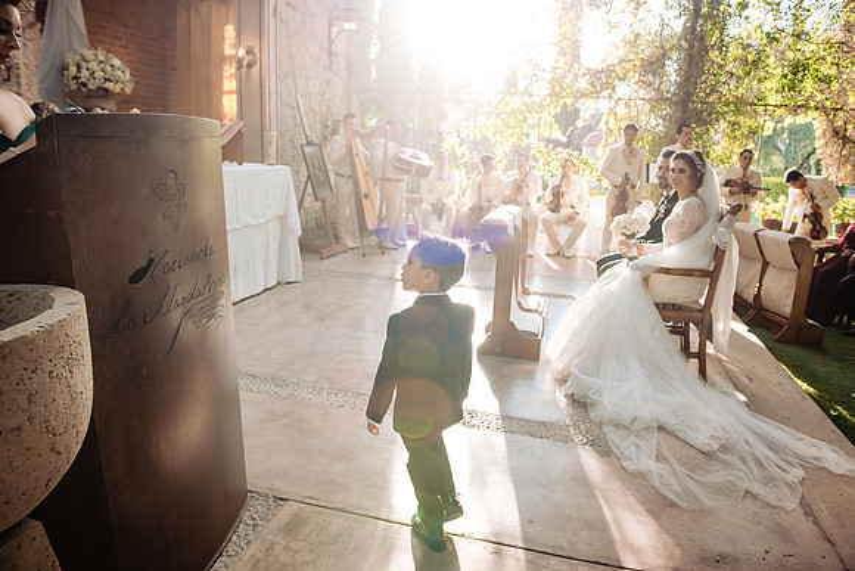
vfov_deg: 53.2
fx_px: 570
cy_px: 286
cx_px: 428
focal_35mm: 24
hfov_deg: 73.7
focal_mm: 24
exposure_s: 1/200
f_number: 5
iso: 1000
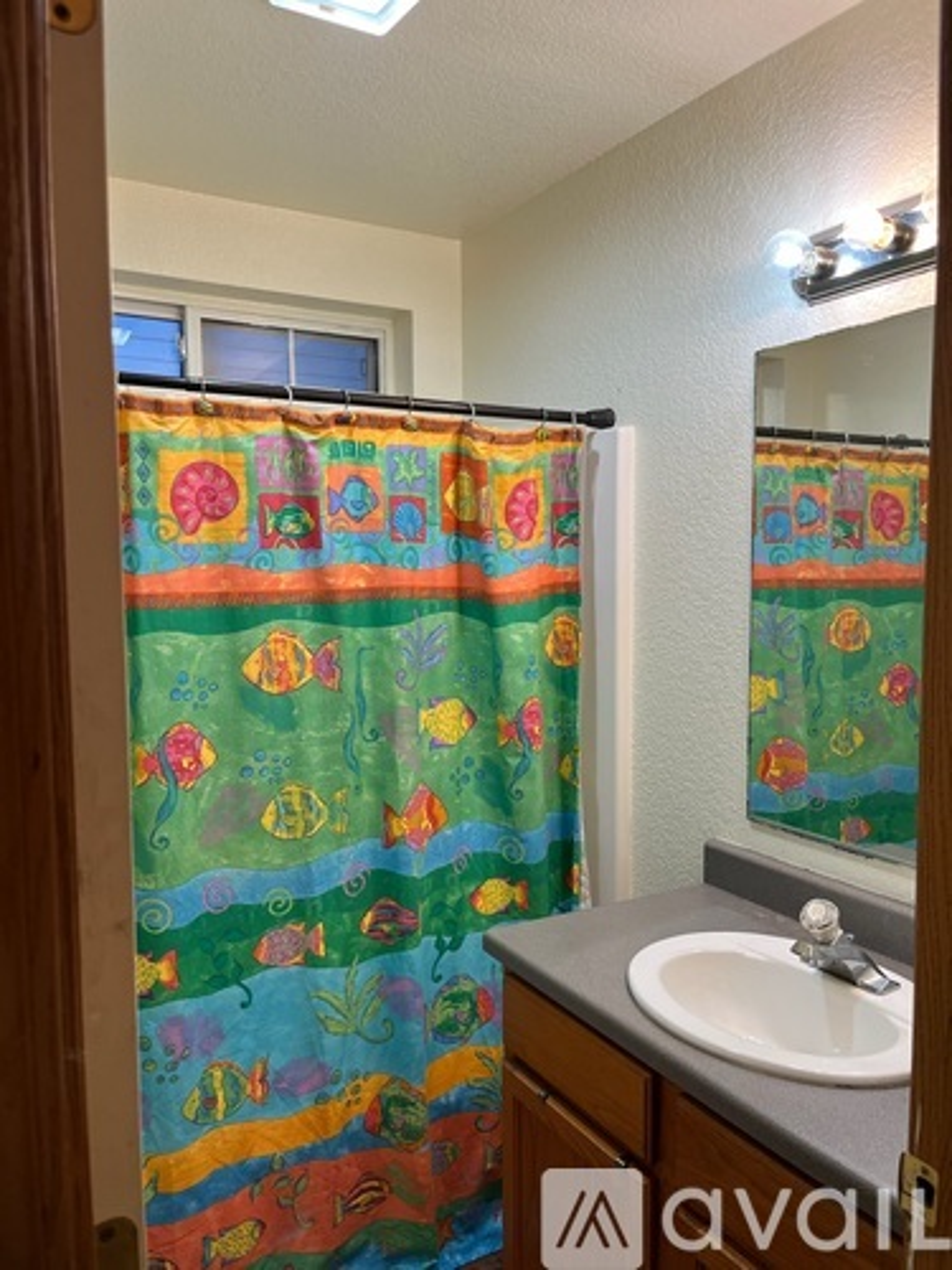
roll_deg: +0.5
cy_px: 635
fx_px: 953
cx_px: 476
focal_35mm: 26
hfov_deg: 53.1
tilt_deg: -3.6
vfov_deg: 67.3
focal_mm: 5.1
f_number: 1.6
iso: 80
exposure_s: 1/120
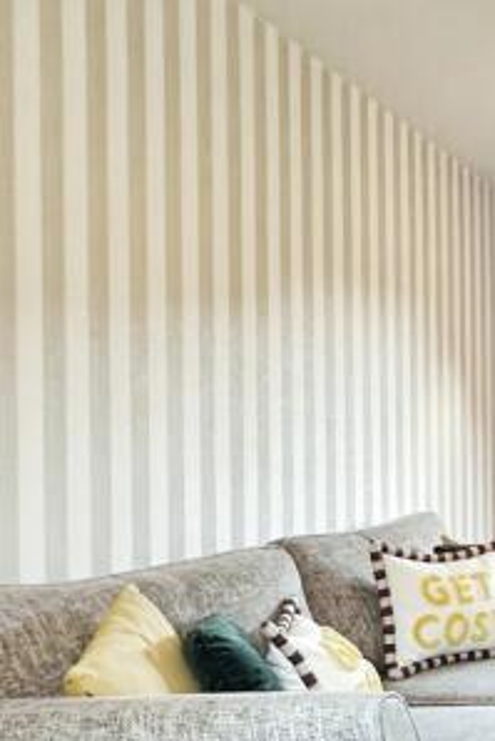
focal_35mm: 50
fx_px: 1030
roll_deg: +0.8
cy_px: 516
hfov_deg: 21.4
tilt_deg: -2.2
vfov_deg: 38.9
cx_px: 796
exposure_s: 1/100
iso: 320
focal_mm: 2.22
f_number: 2.2
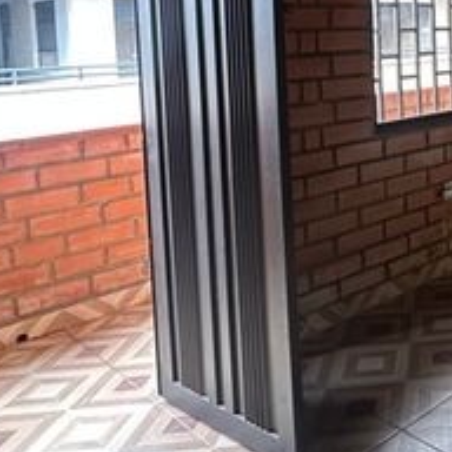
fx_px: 635
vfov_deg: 37.4
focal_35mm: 43
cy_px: 73
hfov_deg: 33.1
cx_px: 524
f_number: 2.2
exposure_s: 1/83
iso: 320
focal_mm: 2.22
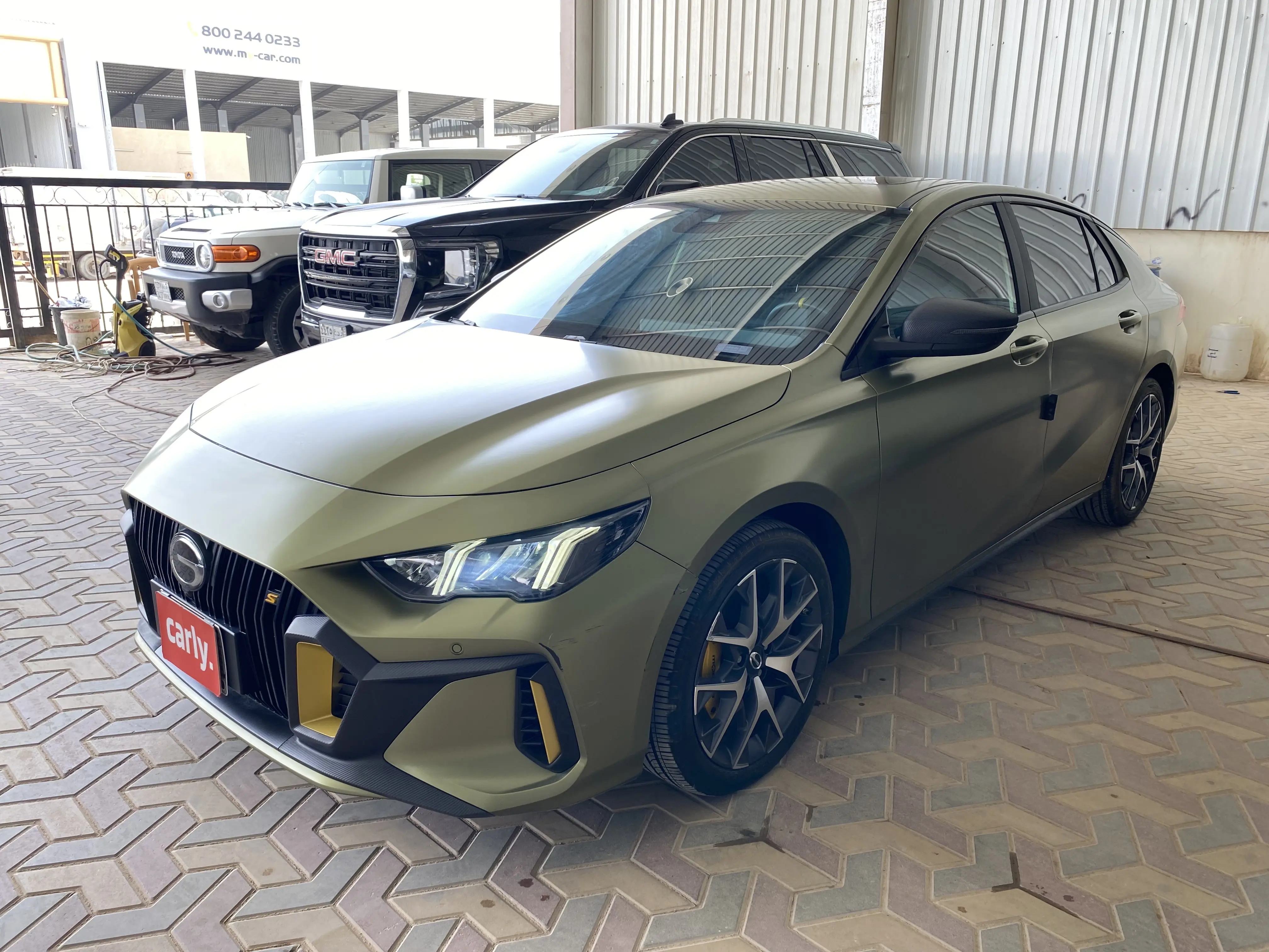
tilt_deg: -17.4
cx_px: 634
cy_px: 476
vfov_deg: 53.1
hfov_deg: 67.3
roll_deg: -0.2
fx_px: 953
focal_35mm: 26
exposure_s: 1/103
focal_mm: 4.25
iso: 40
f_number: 1.8
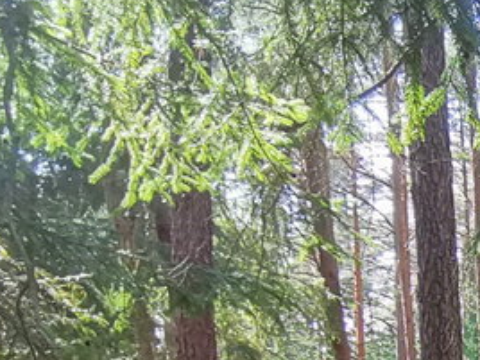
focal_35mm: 57
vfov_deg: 22.1
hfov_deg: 26.1
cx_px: 697
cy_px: 508
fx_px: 790
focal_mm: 1.78
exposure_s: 1/100
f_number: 2.4
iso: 100
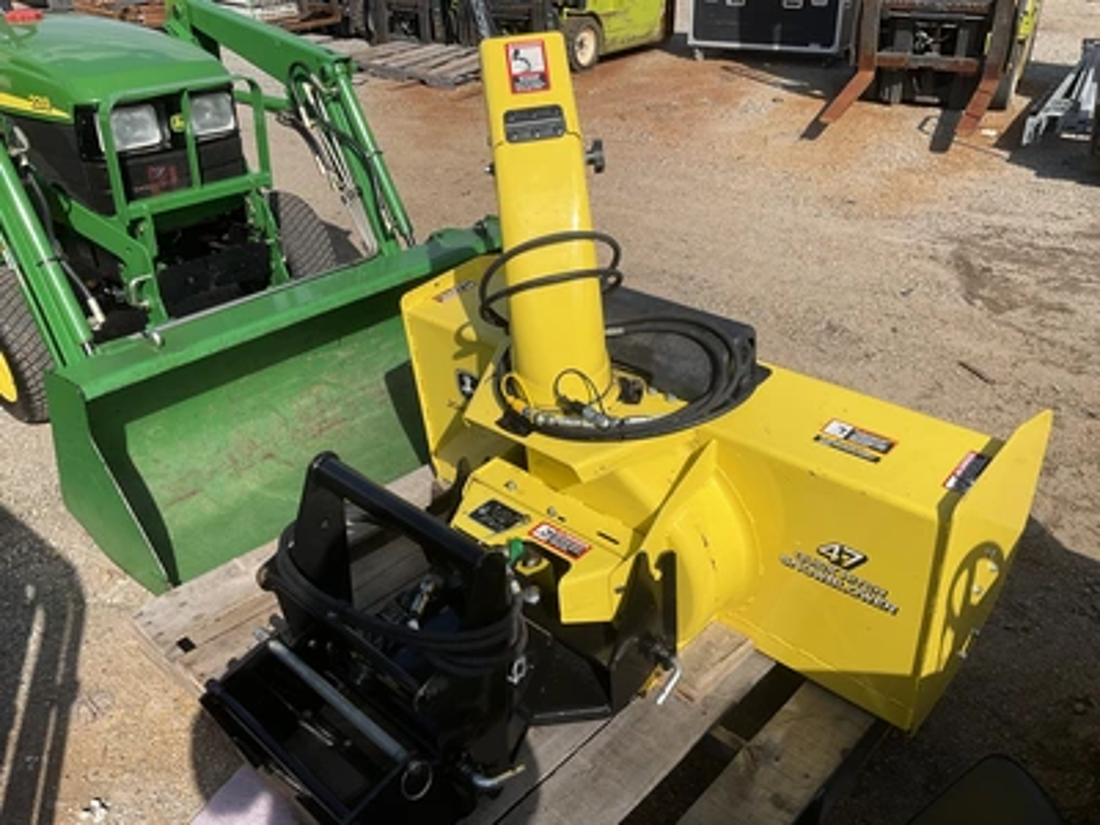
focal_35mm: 29
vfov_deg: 48.2
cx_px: 550
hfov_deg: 61.7
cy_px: 412
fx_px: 922
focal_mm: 3
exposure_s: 1/2801
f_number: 1.8
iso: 25
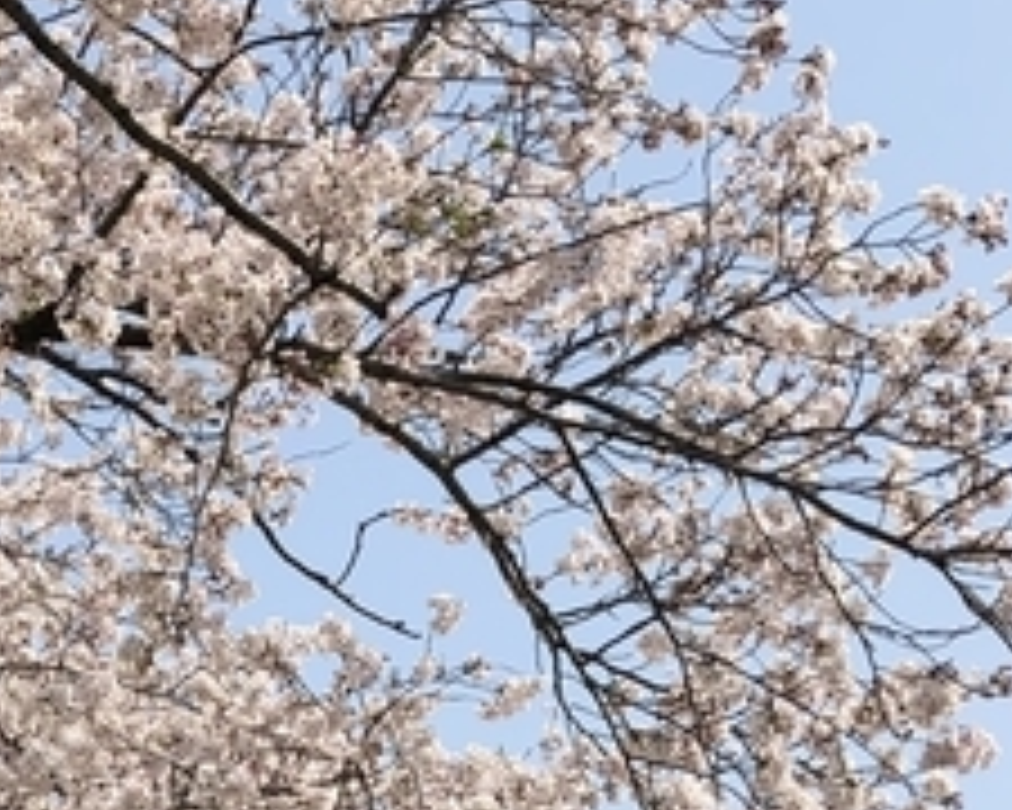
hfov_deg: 19.0
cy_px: 976
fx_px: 2905
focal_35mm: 97
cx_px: -99
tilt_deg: +21.8
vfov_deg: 15.3
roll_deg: -1.8
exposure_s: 1/2404
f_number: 1.8
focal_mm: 3.99
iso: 20
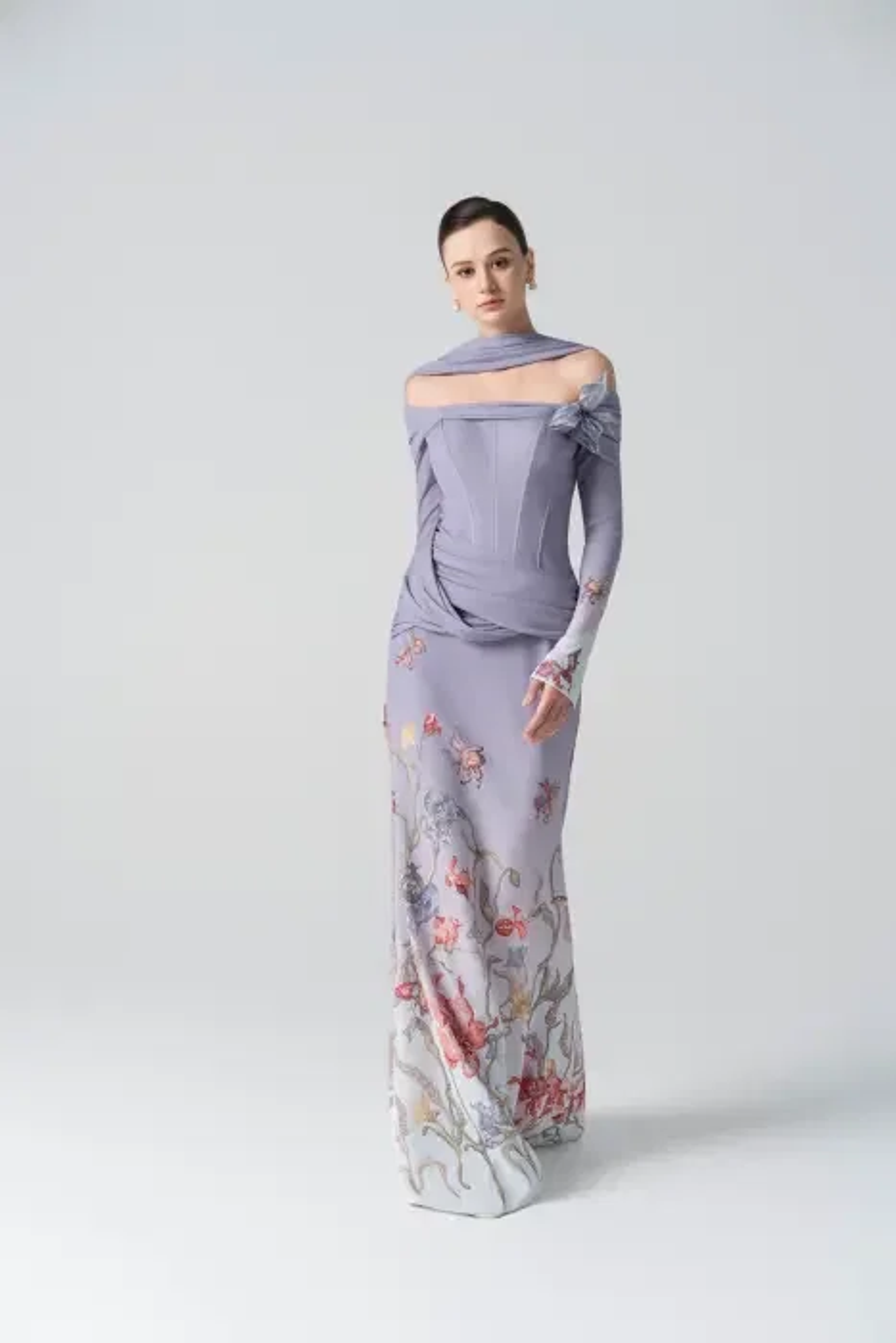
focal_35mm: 55
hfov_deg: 24.6
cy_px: 672
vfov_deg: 36.2
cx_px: 448
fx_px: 2052
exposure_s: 1/160
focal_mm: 55
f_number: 7.1
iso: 160
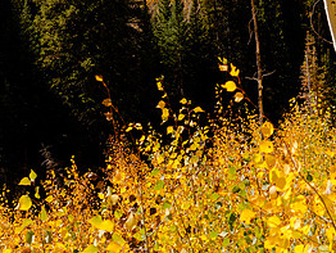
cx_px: 296
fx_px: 826
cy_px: 12
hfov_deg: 22.5
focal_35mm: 85
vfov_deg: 17.1
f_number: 8
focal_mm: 40
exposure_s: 1/320
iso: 200
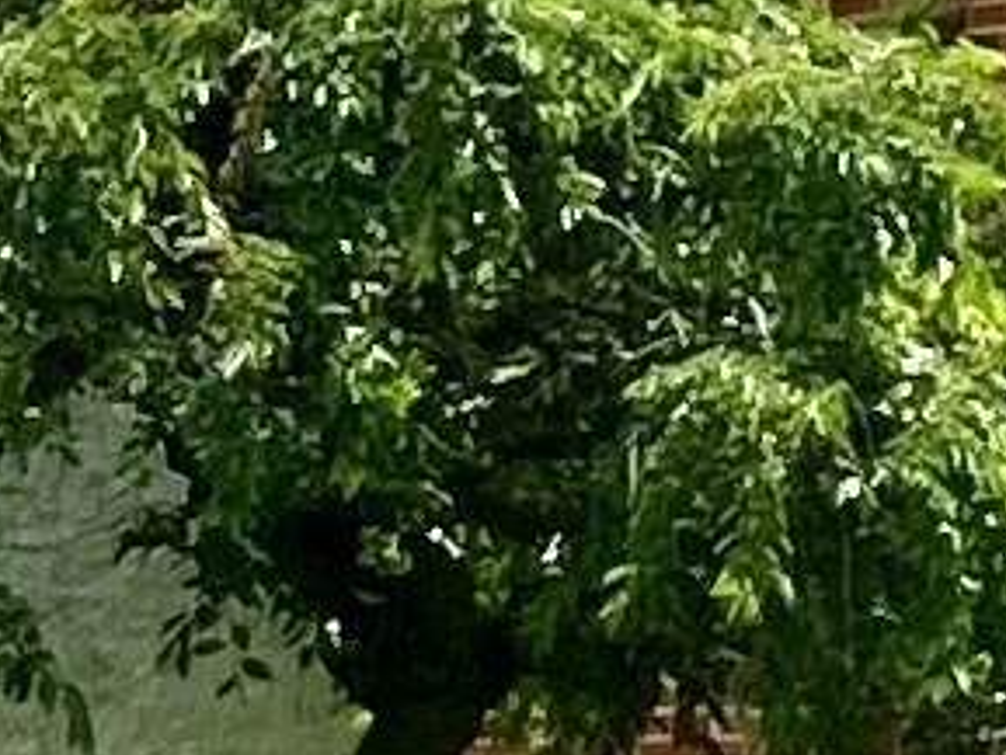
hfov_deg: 8.5
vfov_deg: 7.4
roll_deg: +1.1
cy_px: -19
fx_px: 5786
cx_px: -1854
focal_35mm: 199
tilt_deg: +5.4
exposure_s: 1/2268
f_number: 1.8
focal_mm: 4.25
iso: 32
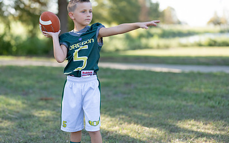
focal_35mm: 78
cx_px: 86
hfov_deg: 26.4
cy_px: 75
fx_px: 487
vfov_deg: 16.7
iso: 100
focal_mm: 50
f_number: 1.2
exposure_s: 1/1250
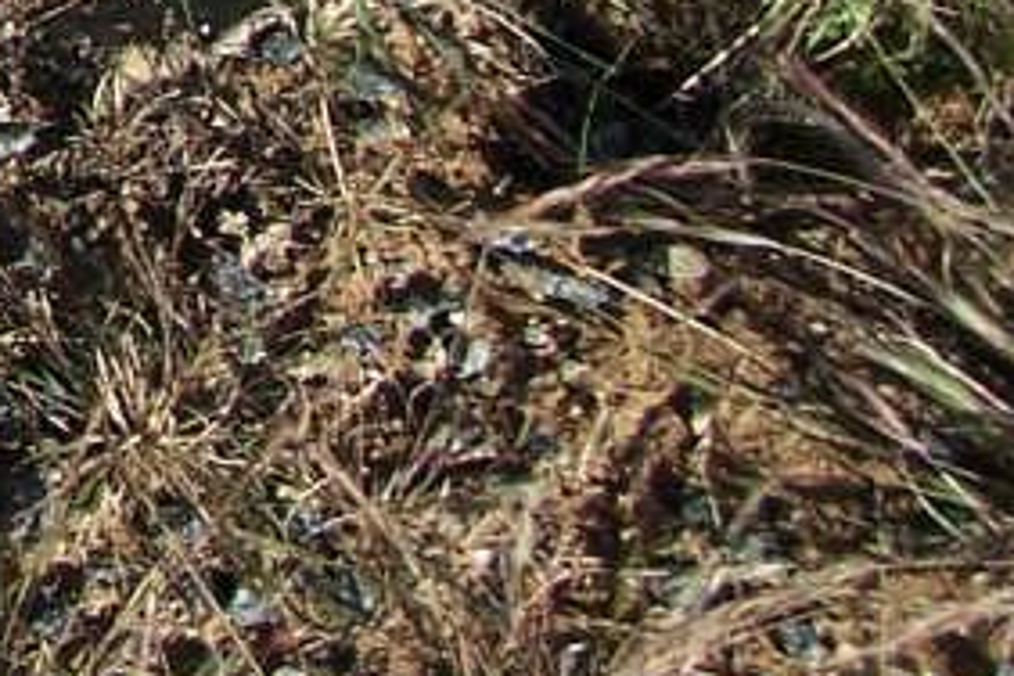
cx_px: -938
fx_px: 5351
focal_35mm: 190
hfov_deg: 10.1
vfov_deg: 6.9
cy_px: -877
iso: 80
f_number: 4
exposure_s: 1/500
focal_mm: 7.1
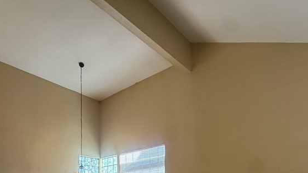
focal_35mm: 28
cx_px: 131
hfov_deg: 67.5
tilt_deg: +0.7
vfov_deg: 34.2
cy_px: 202
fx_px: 229
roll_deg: +0.0
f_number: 2.2
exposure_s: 1/99
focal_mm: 2.22
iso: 125
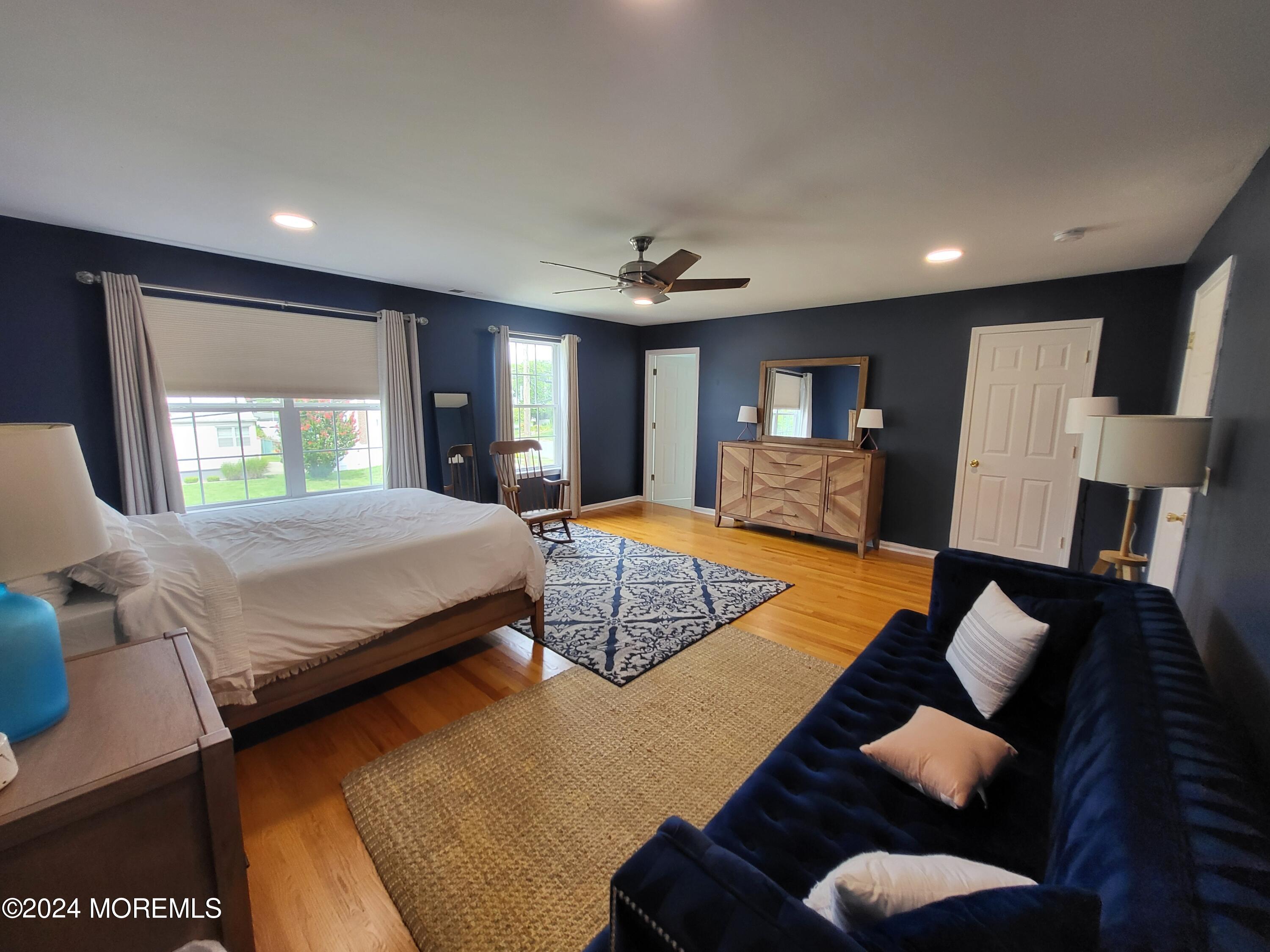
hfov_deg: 106.2
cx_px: 635
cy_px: 476
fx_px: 477
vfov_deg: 89.9
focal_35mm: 13
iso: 125
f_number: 2.2
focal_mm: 1.74
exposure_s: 1/60
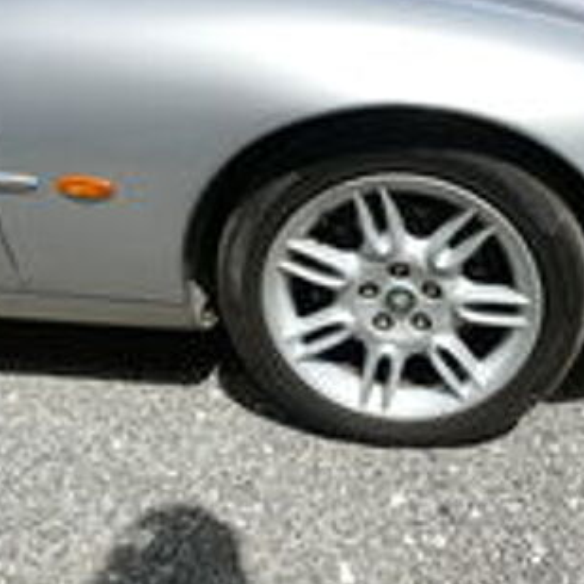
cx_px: 382
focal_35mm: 33
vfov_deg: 49.7
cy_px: 292
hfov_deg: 49.0
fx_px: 630
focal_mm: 9.12
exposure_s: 1/2000
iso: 125
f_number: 3.2
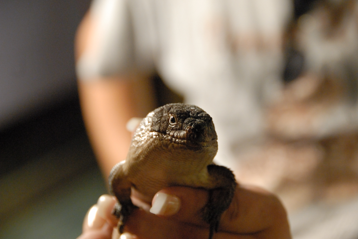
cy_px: 119
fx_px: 1576
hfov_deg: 13.0
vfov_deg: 8.7
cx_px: 179
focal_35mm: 159
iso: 1600
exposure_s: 1/45
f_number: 5.3
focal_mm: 105
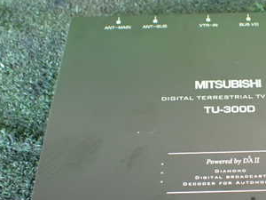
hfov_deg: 31.2
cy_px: 124
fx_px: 461
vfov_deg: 24.4
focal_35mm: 60
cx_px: 221
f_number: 2.3
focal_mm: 5.4
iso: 320
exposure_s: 1/125
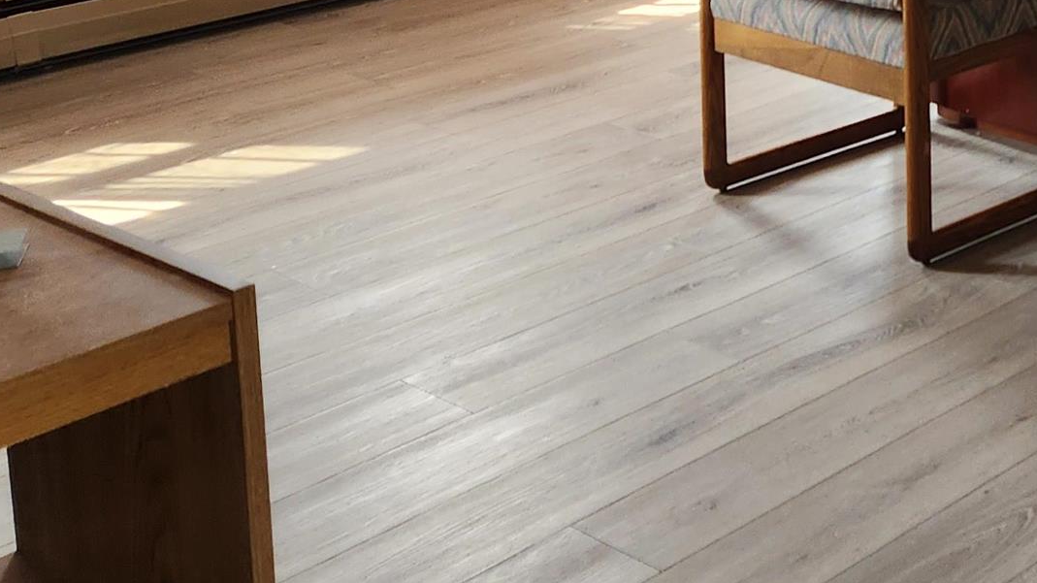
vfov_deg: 16.0
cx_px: 1186
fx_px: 1980
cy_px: -146
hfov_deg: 26.6
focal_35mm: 72
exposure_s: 1/120
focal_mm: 5.4
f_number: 1.8
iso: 200
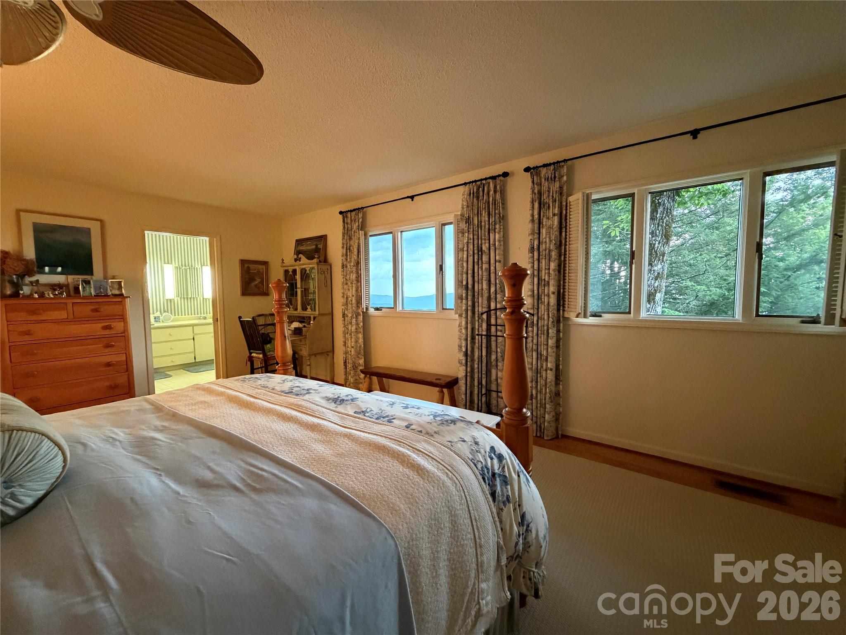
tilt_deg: -4.4
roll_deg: +0.8
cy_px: 318
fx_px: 342
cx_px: 423
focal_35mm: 14
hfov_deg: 102.1
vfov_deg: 85.7
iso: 1000
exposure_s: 1/60
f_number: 2.2
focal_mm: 2.22
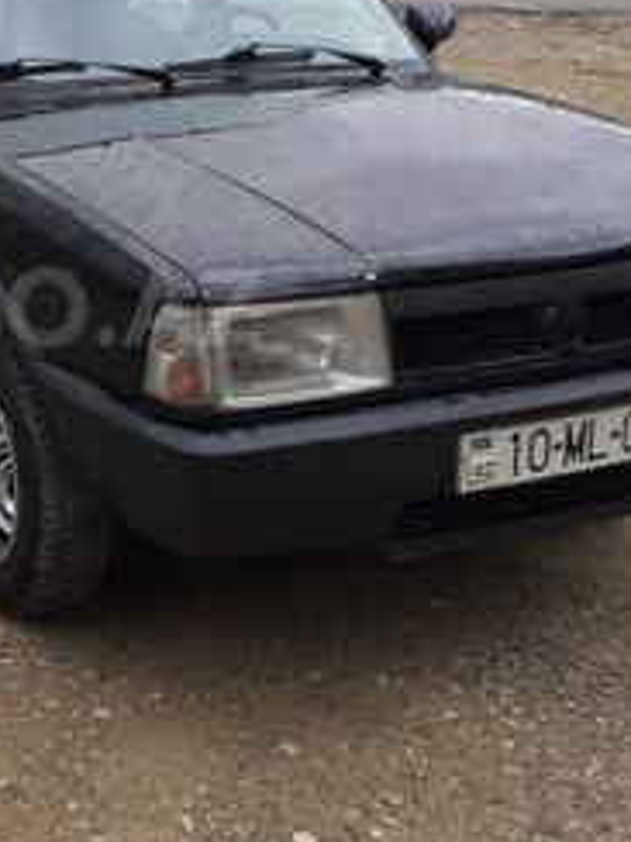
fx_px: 1434
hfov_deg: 23.7
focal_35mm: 59
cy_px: 307
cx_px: -3
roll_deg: -4.2
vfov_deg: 32.5
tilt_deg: -20.4
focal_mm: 4.15
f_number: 2.2
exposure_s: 1/100
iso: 40
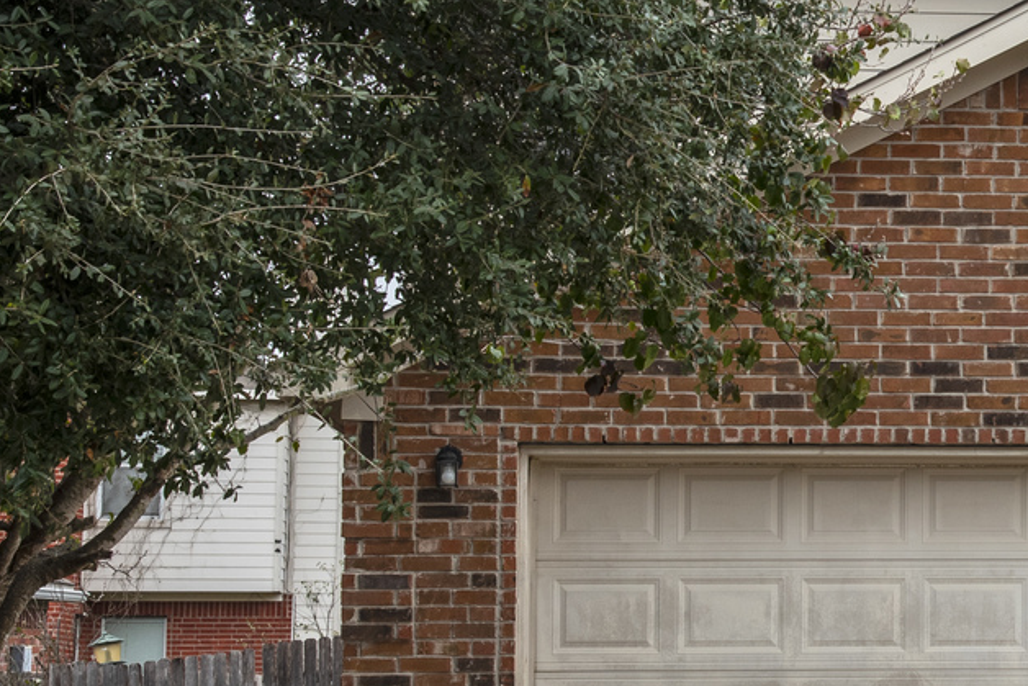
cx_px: 1143
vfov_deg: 10.2
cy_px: 319
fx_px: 3827
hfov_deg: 14.9
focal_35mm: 134
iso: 320
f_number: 9.5
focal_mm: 52
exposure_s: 1/90
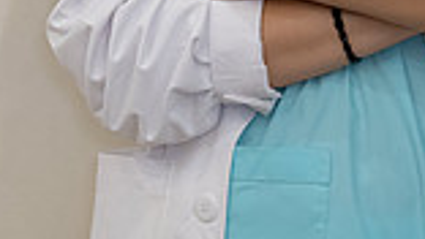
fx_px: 4748
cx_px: 346
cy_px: -280
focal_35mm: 421
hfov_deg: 5.1
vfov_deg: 2.9
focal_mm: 139
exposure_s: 1/80
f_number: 4
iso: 5000
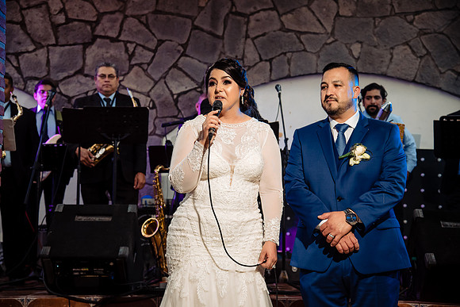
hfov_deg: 30.5
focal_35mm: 66
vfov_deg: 20.6
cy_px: 154
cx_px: 230
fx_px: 843
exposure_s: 1/160
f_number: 5.6
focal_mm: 66
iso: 2000
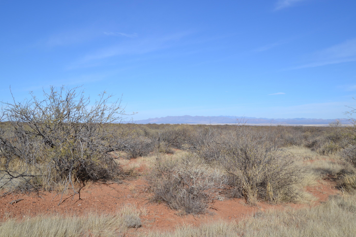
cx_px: 179
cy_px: 123
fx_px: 356
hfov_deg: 53.1
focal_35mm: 36
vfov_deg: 36.9
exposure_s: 1/250
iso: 100
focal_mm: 22
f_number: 8
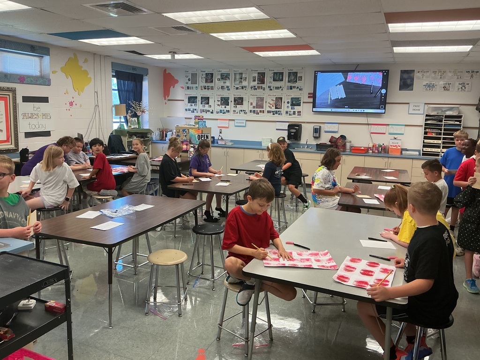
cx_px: 240
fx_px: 402
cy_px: 180
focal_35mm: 29
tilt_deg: -9.7
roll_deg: -1.8
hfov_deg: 61.7
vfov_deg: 48.2
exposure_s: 1/60
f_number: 1.8
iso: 100
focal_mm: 3
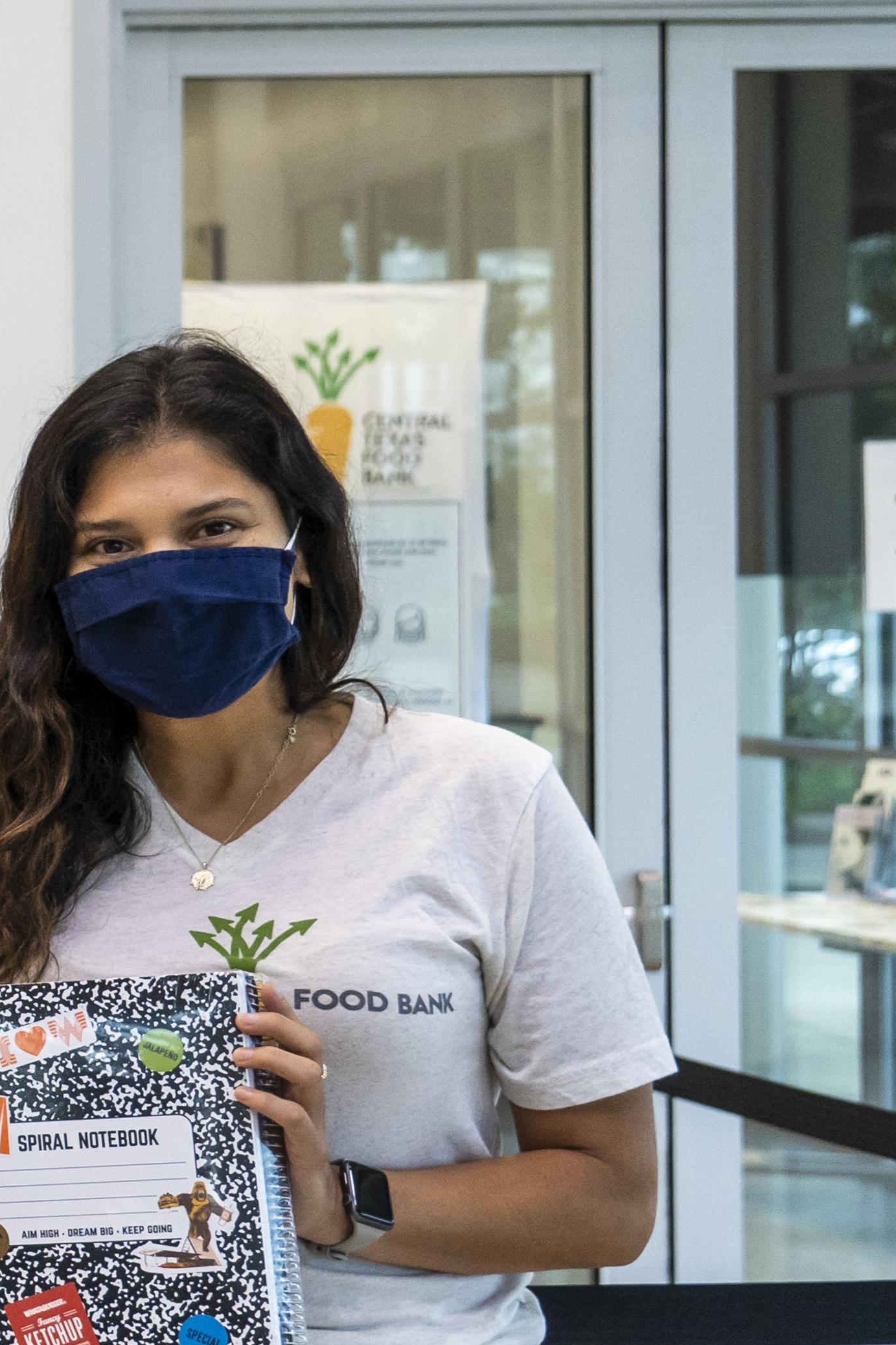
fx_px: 3472
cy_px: 585
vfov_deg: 21.9
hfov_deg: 12.9
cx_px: -877
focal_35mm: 93
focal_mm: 33
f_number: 4.5
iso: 2000
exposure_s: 1/50
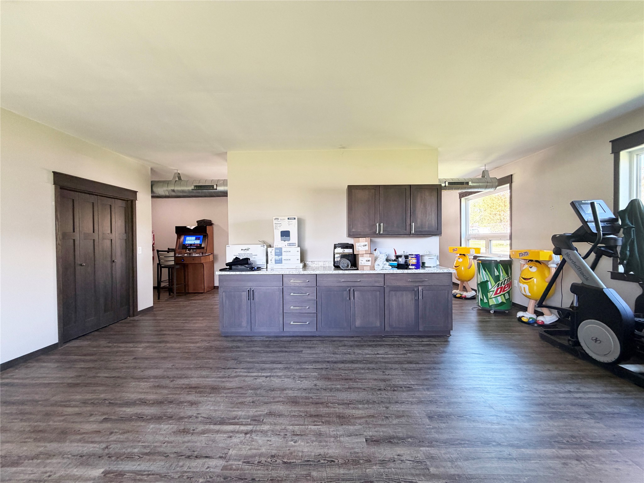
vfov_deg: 85.7
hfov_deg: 102.1
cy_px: 242
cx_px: 322
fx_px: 260
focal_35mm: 14
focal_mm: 2.22
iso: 200
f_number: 2.2
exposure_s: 1/60
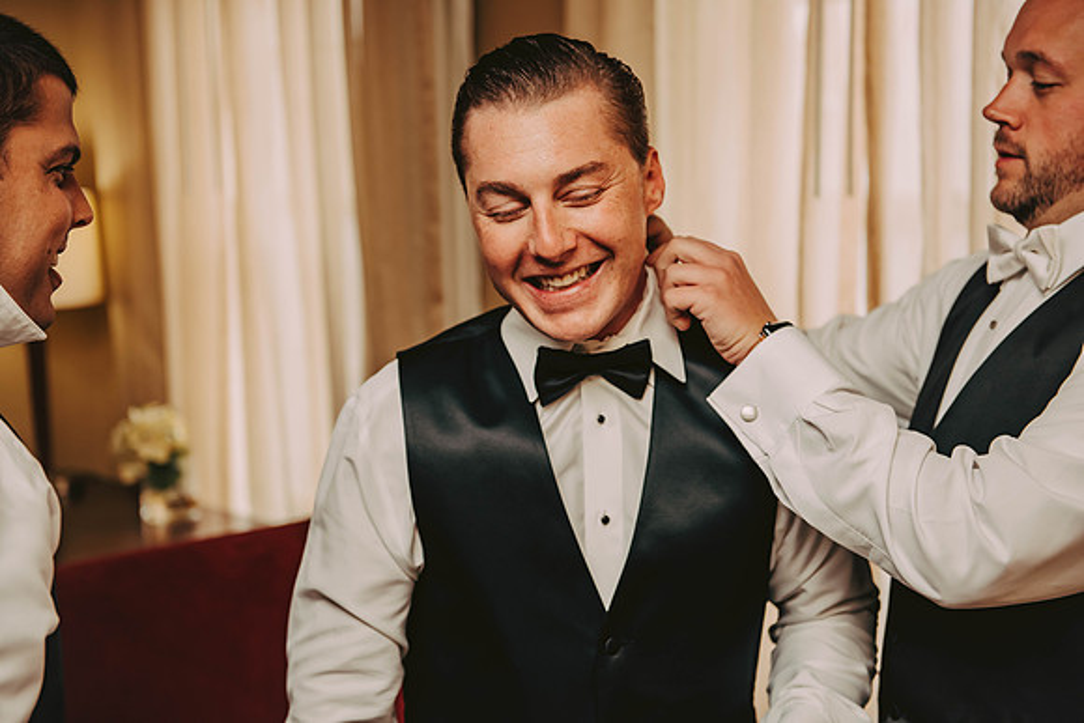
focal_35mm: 58
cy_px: 362
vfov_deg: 23.4
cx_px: 542
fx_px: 1747
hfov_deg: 34.5
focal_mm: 58
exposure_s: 1/250
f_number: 3.2
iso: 800
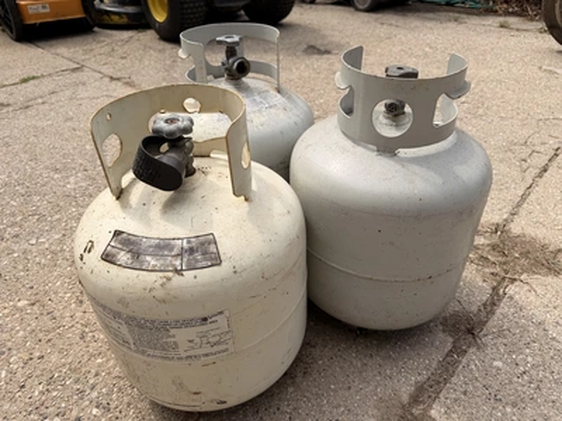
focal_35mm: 24
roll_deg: +1.6
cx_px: 281
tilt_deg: -35.3
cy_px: 210
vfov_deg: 56.8
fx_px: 390
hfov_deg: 71.6
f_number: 1.78
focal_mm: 6.76
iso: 80
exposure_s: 1/3759
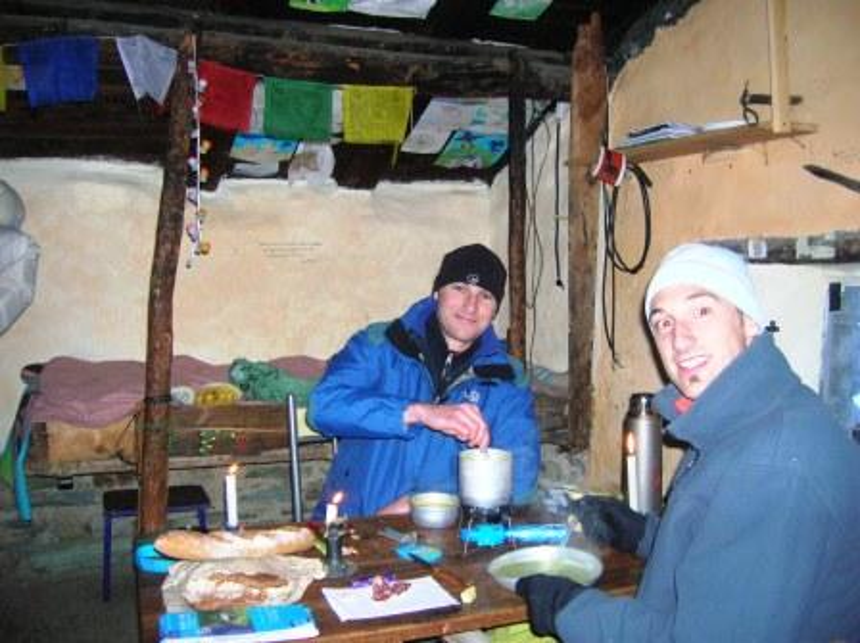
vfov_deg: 41.7
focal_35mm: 34
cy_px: 322
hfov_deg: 54.0
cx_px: 430
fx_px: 844
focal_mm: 5.7
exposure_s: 1/60.1
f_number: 2.9
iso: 200
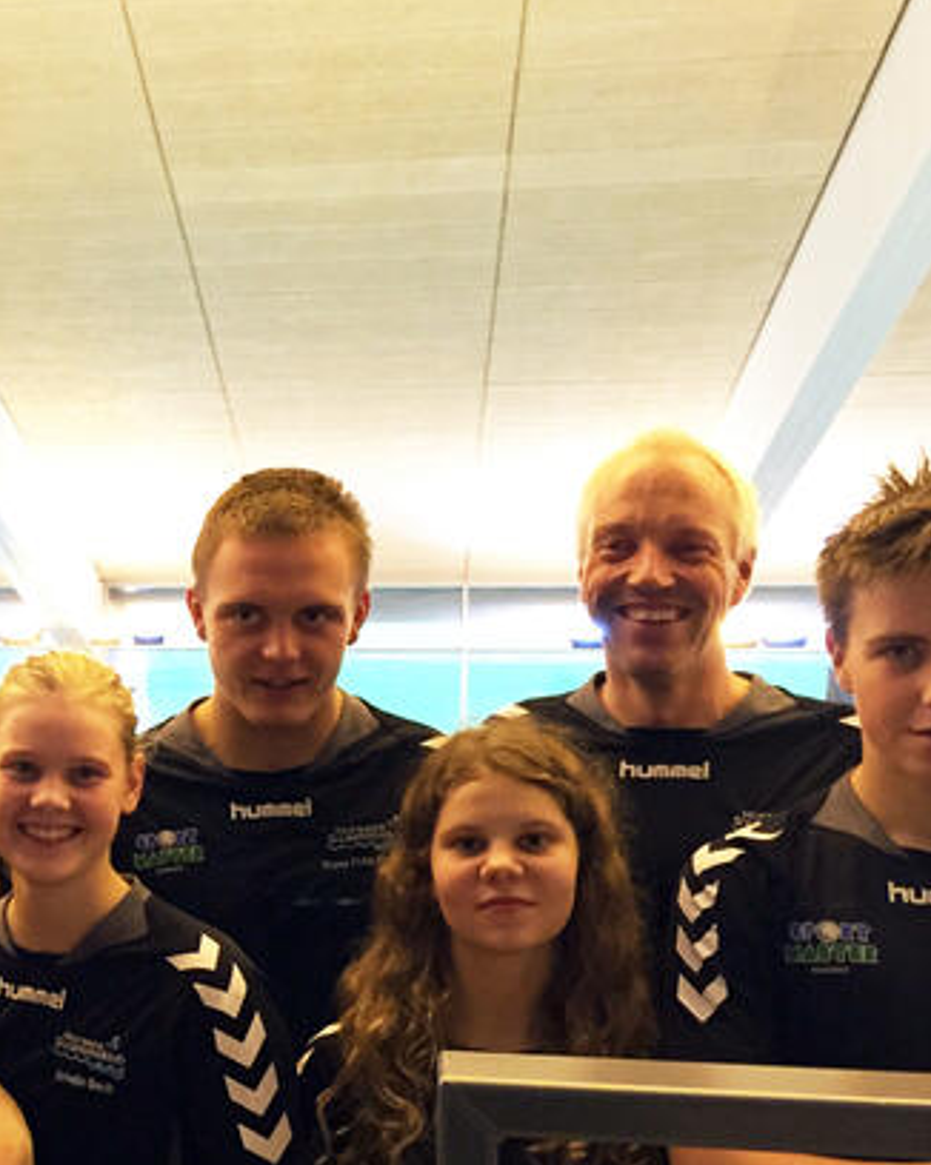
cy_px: 762
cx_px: -26
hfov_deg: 24.5
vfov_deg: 31.8
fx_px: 2034
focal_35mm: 59
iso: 160
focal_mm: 4.15
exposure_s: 1/30
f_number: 2.2
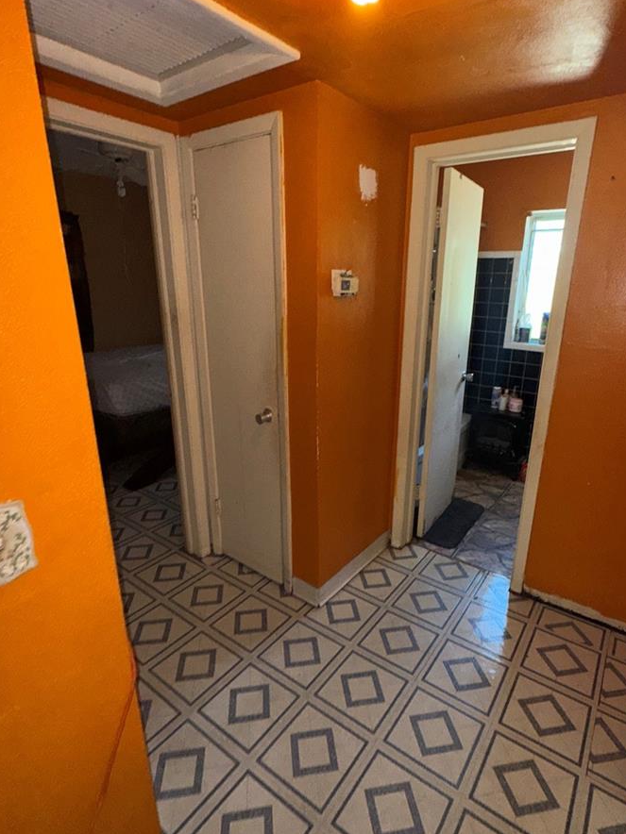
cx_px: 339
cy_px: 421
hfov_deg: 68.6
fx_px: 458
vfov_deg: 84.7
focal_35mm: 19
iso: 80
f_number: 2.2
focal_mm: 2.22
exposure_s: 1/60
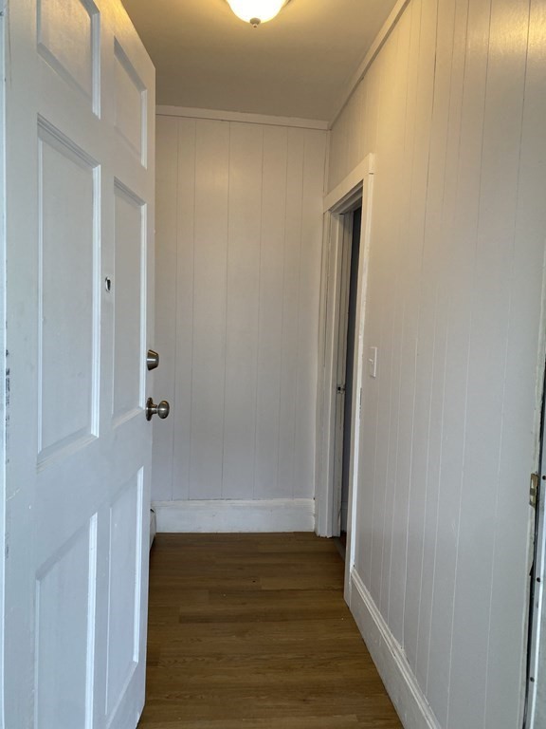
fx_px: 547
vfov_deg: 67.3
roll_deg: -1.3
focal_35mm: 26
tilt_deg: -4.8
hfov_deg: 53.1
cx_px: 273
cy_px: 364
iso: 100
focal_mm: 4.25
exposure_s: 1/120
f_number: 1.8
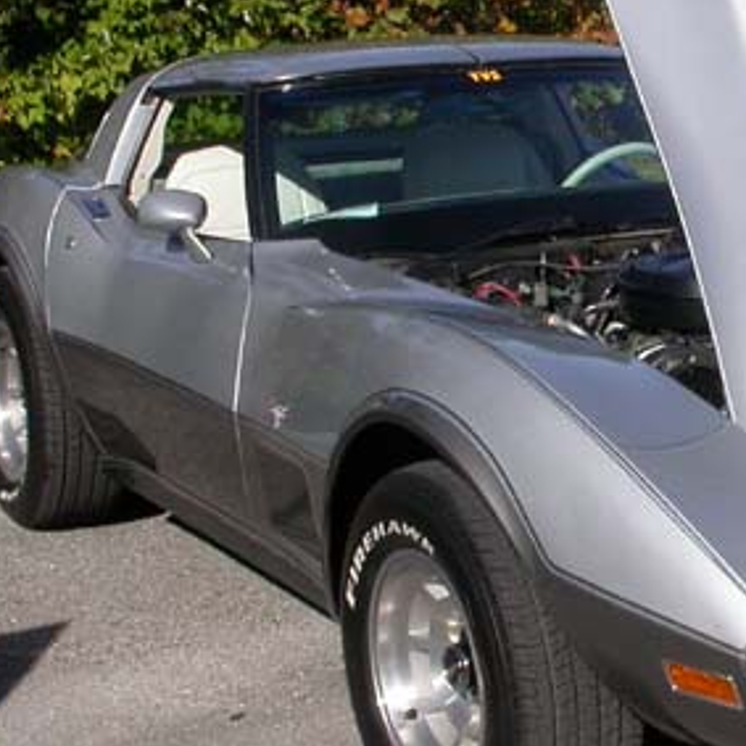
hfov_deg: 18.1
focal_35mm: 95
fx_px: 2316
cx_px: 641
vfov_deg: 18.3
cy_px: 274
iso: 100
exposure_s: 1/381
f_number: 7.5
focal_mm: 7.85
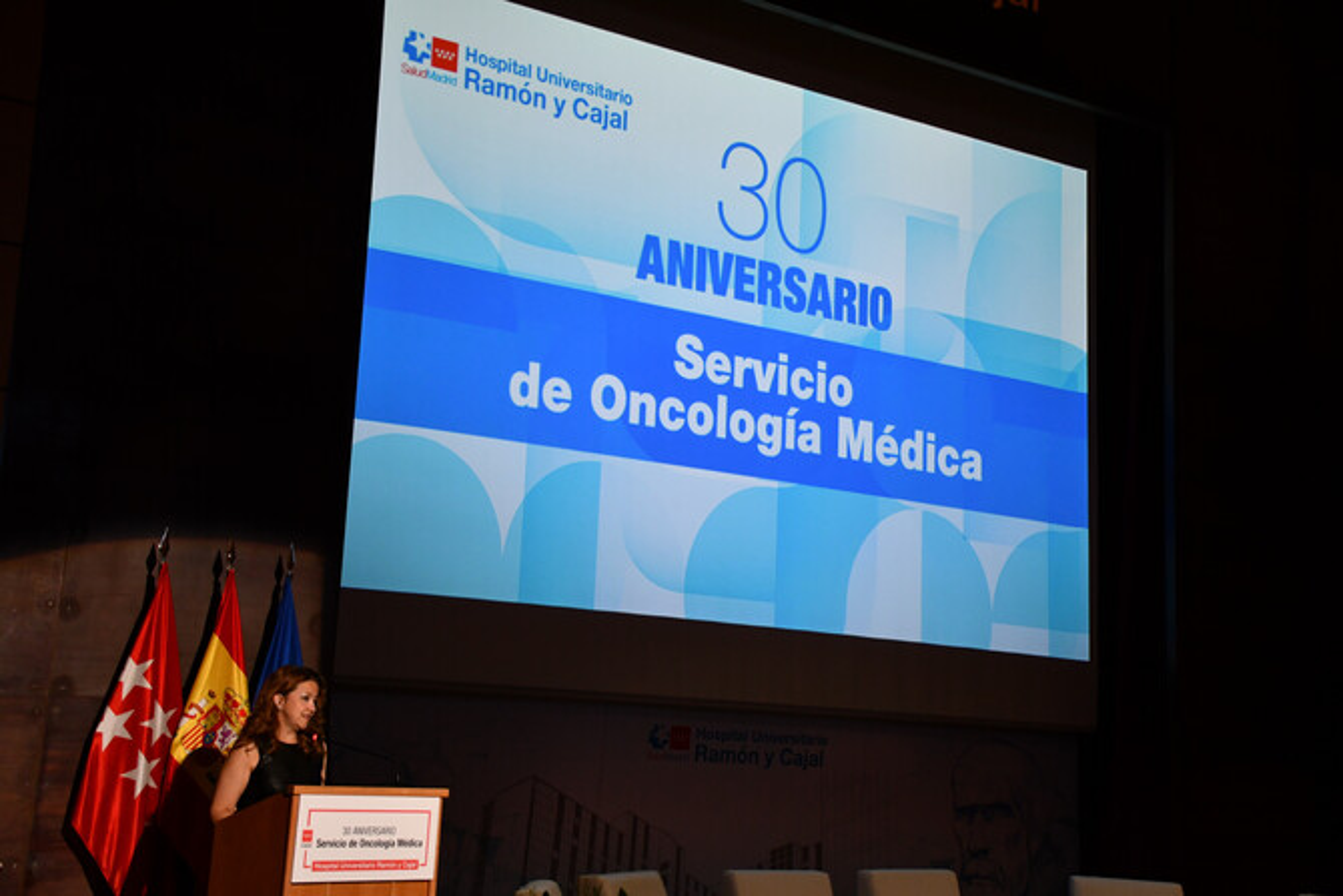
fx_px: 1679
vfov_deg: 29.9
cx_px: 672
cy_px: 448
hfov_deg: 43.6
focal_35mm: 45
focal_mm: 30
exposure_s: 1/125
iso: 1250
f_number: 4
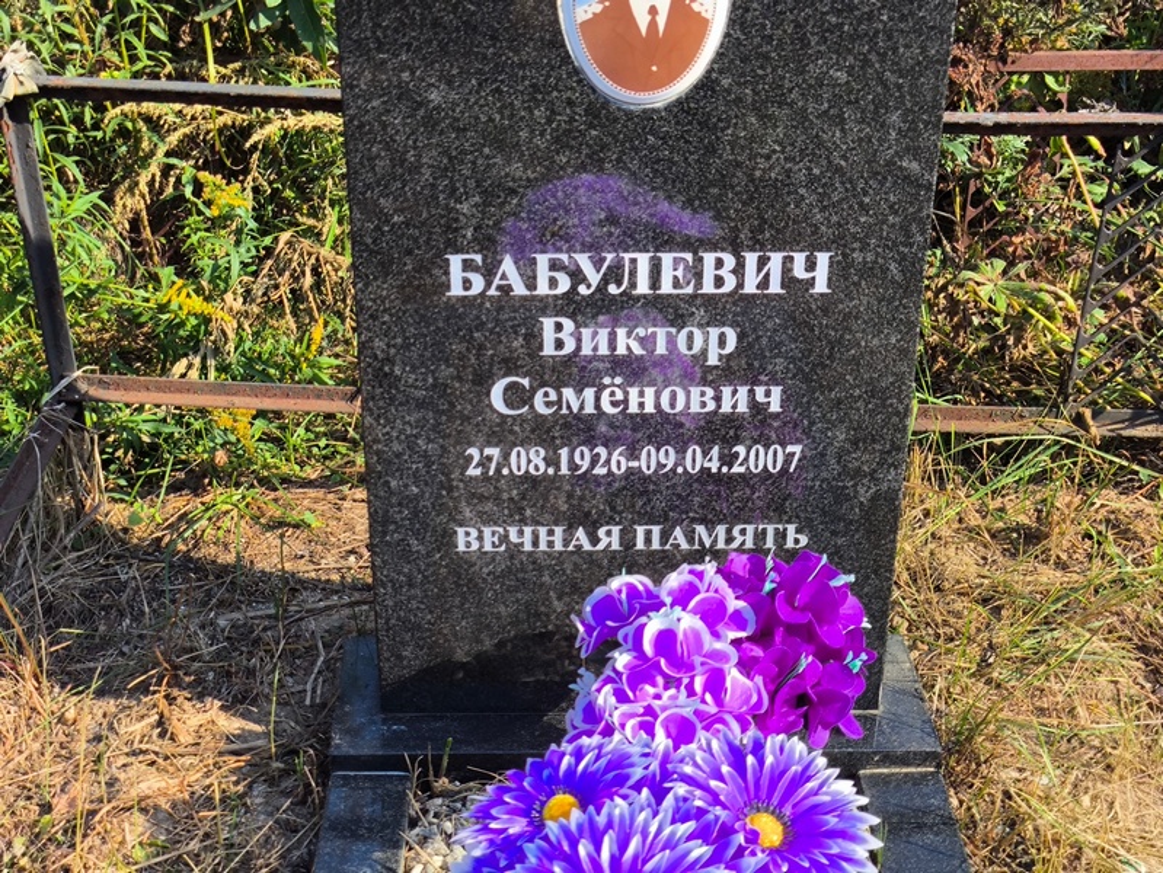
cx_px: 582
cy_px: 436
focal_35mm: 50
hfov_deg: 38.2
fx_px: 1681
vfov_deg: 29.1
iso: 50
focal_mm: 4.71
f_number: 1.7
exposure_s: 1/772
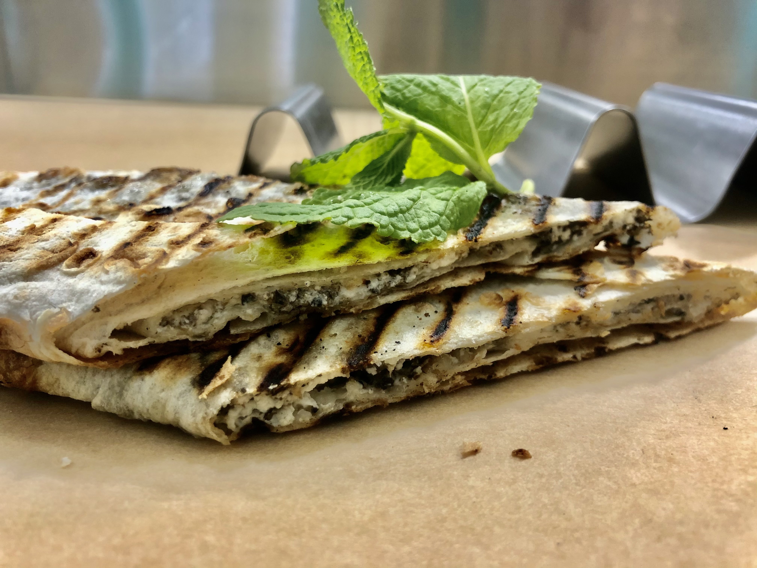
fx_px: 612
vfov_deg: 49.7
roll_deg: +0.7
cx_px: 378
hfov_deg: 63.4
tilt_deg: -22.6
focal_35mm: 28
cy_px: 284
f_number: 1.8
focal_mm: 4
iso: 50
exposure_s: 1/15
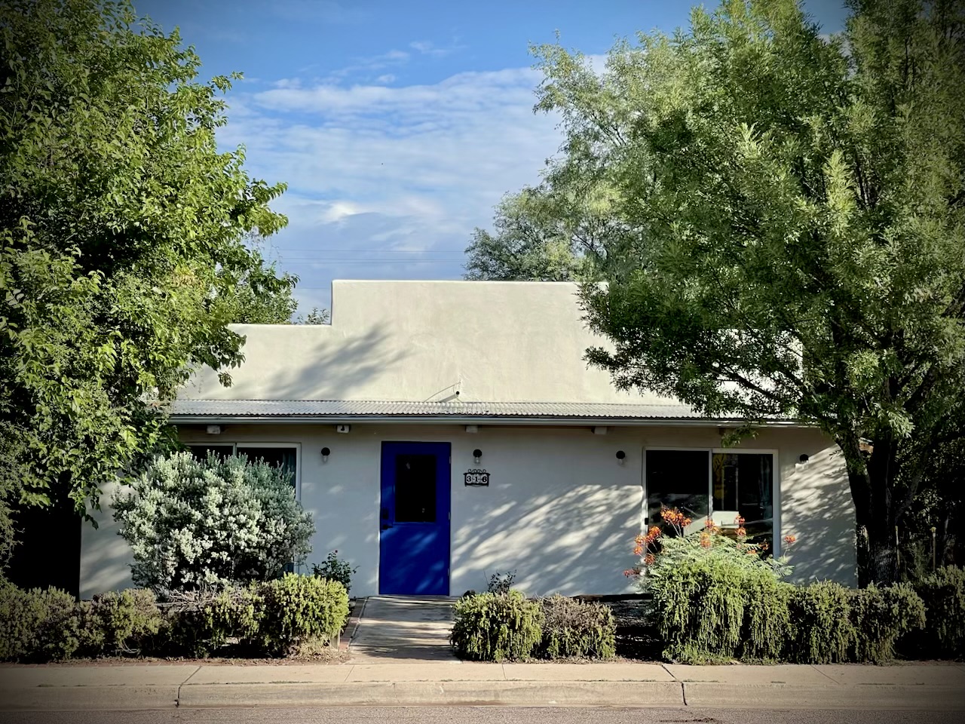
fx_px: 1784
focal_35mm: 64
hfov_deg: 30.3
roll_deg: -0.9
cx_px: 482
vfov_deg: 22.9
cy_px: 362
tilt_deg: +3.8
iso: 20
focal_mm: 7.5
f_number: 2.2
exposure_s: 1/677
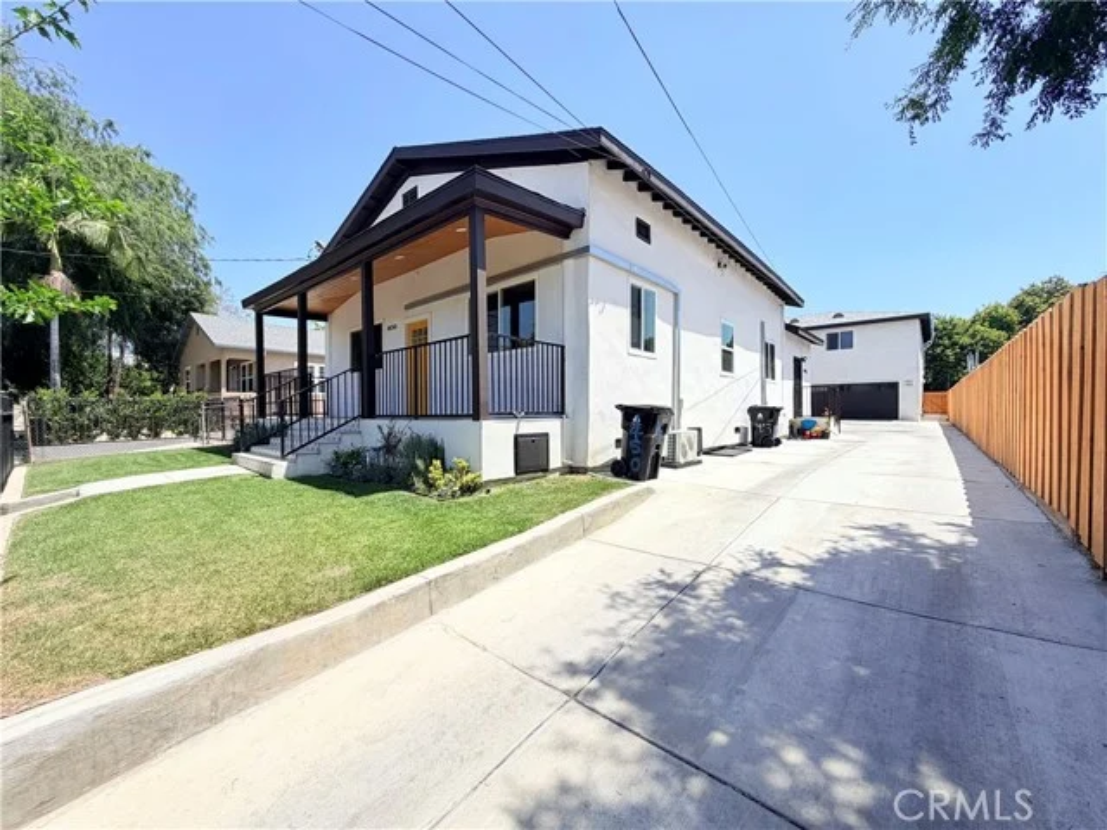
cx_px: 554
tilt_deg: -2.0
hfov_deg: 102.1
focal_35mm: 14
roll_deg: +0.2
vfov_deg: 85.7
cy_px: 415
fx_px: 448
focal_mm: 2.22
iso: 20
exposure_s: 1/985
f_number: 2.2
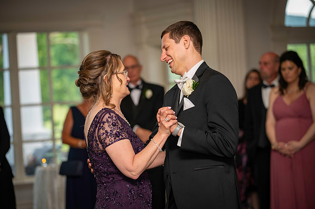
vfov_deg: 11.4
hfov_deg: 17.1
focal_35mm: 120
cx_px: 158
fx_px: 1049
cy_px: 104
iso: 640
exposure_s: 1/125
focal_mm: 120
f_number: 2.8
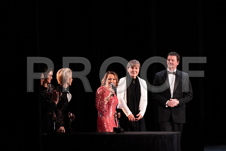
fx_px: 2512
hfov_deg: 5.2
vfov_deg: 3.4
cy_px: 76
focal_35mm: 400
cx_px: 113
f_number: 6.3
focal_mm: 400
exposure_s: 1/320
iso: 12800
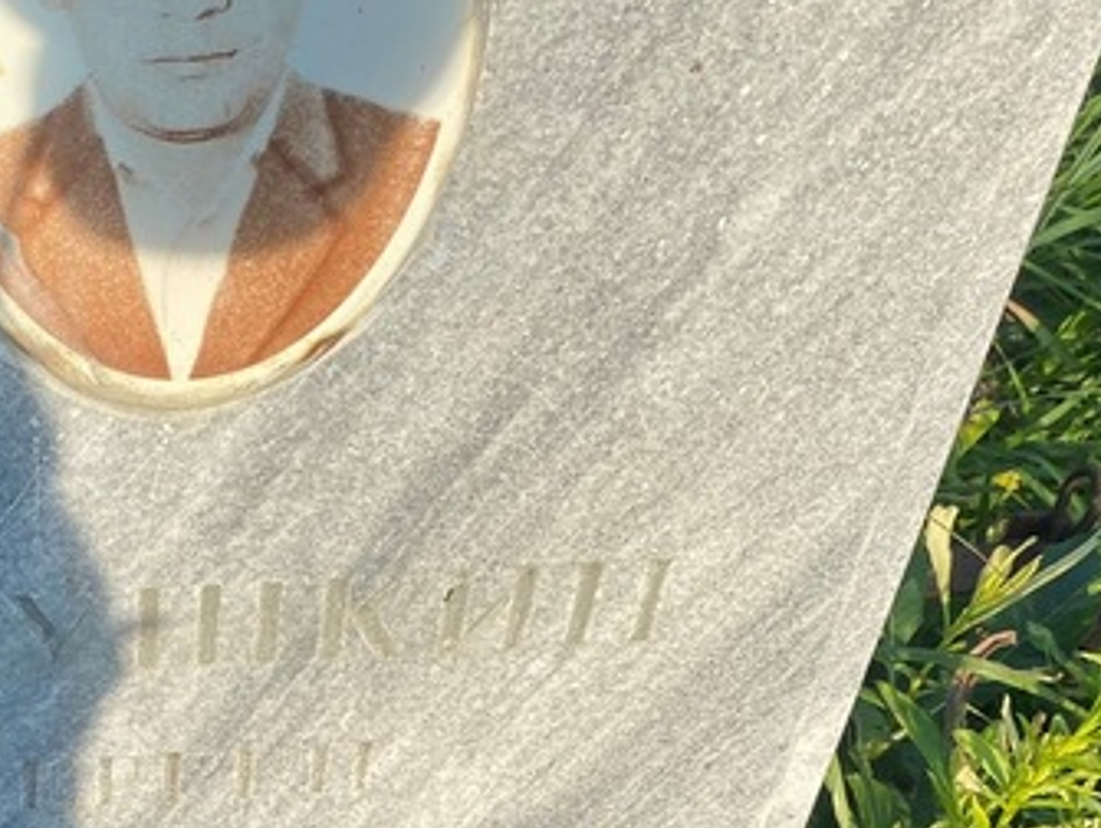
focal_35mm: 62
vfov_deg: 22.9
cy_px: 789
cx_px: 128
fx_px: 1974
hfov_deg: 29.9
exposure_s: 1/1346
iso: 32
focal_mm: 4.25
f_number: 1.8
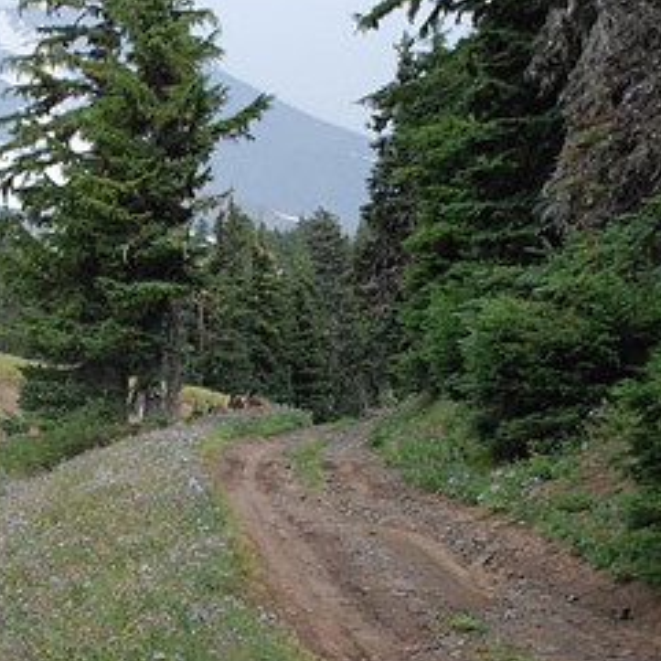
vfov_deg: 20.1
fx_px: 1858
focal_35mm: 86
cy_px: 413
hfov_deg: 20.1
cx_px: 189
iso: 1600
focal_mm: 28
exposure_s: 1/2000
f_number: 4
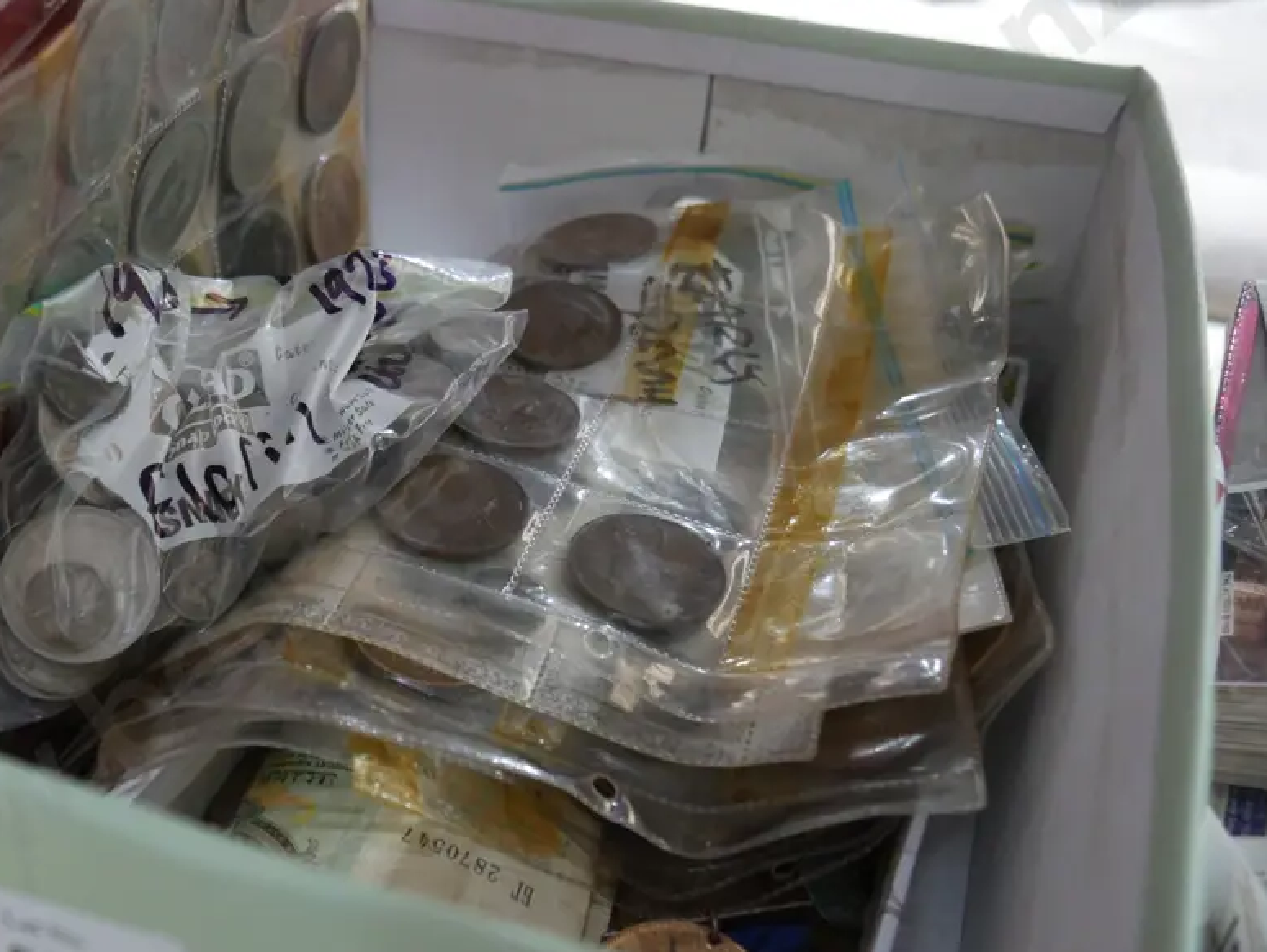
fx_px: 1355
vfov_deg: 38.7
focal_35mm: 37
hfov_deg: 49.5
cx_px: 463
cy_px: 472
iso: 1600
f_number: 3.5
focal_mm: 14
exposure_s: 1/60
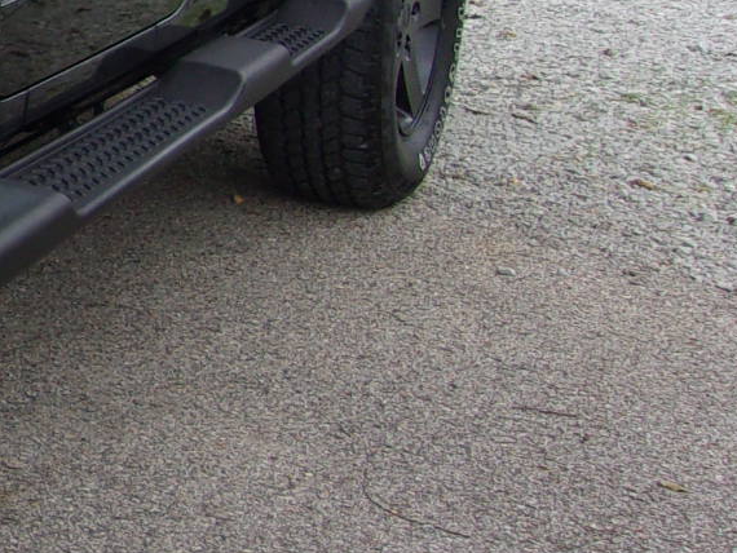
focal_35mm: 97
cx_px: -560
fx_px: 2066
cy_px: -53
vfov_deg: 14.9
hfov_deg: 17.0
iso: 80
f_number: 3
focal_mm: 4.9
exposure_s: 1/320
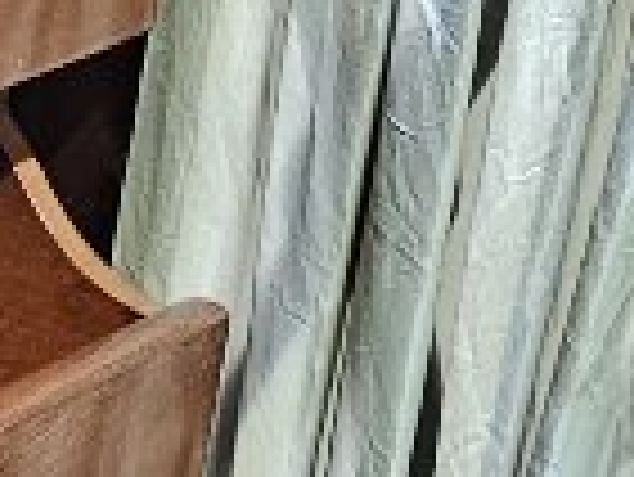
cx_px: -796
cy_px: 1526
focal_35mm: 196
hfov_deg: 9.2
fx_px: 3593
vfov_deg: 6.7
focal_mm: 6.3
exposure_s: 1/50
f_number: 1.7
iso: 640
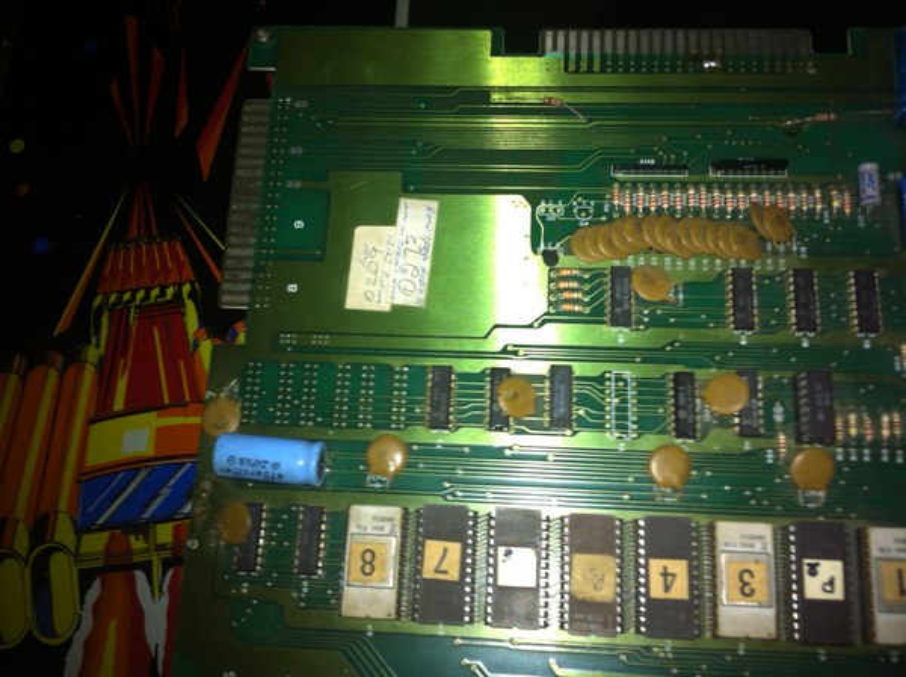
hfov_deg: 52.7
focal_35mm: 35
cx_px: 453
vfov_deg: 40.6
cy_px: 338
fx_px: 915
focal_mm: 3.85
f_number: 2.8
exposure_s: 1/25
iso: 80
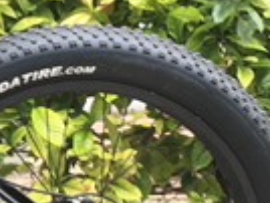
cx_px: -308
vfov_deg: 8.6
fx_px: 1352
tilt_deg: -4.3
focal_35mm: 173
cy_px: 79
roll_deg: -0.2
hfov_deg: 10.3
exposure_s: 1/33
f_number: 2.2
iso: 32
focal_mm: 4.15
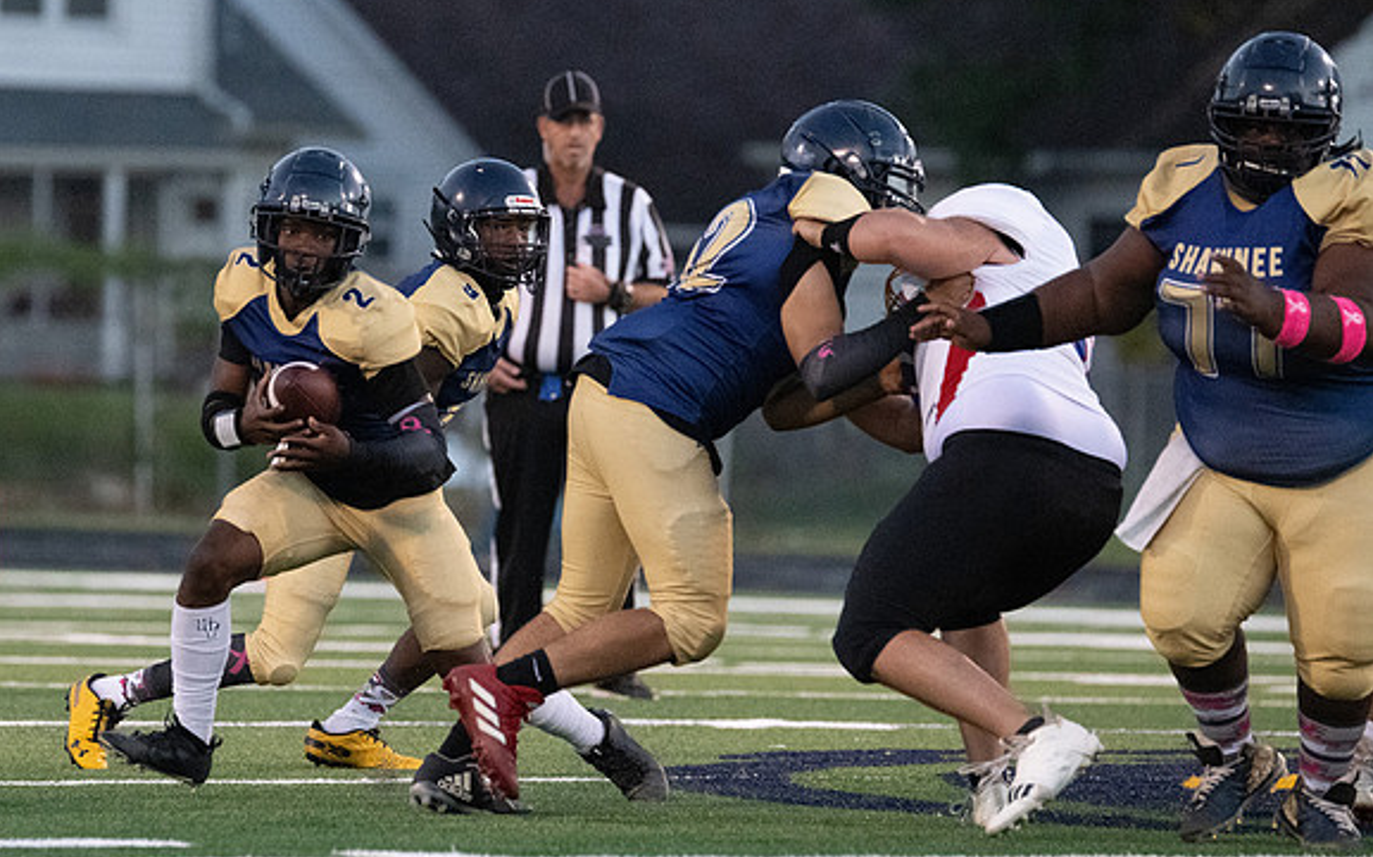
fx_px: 16606
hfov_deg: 4.7
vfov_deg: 3.0
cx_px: 379
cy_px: 344
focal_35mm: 444
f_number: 4
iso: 14400
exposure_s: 1/1600
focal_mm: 300
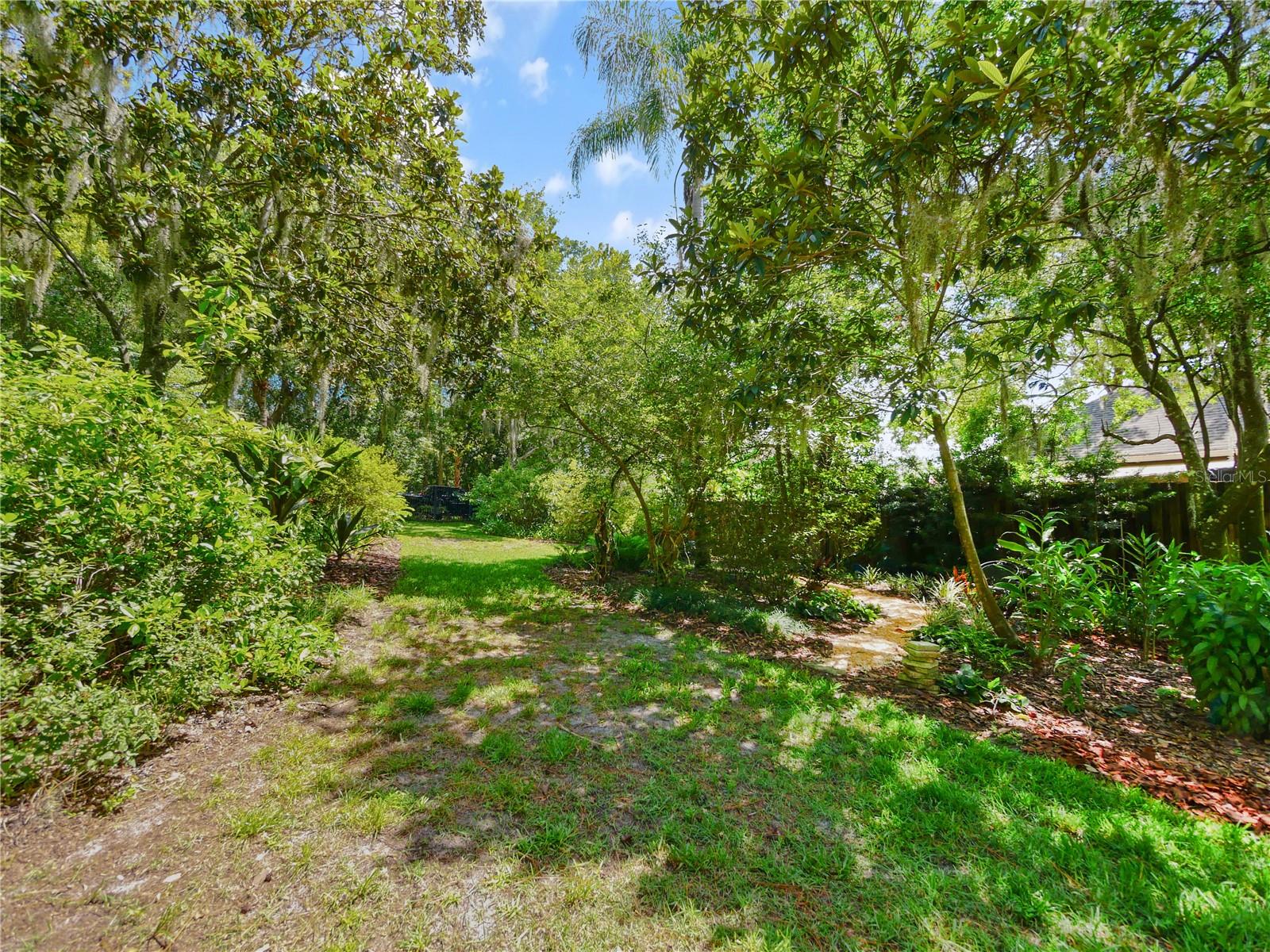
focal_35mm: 14
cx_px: 635
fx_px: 514
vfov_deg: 85.7
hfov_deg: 102.1
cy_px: 476
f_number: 5
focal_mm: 7
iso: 200
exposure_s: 1/160
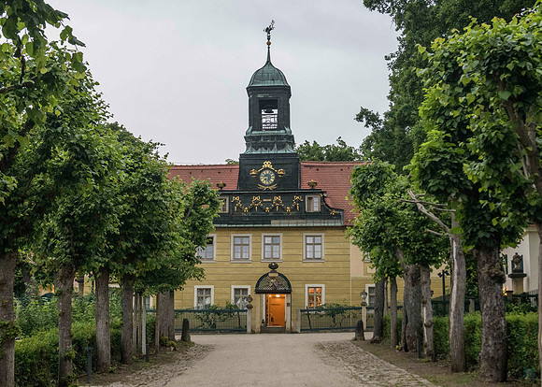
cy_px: 191
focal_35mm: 58
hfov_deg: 33.9
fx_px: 888
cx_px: 262
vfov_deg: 24.6
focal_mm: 42
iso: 1400
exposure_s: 1/100
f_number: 5
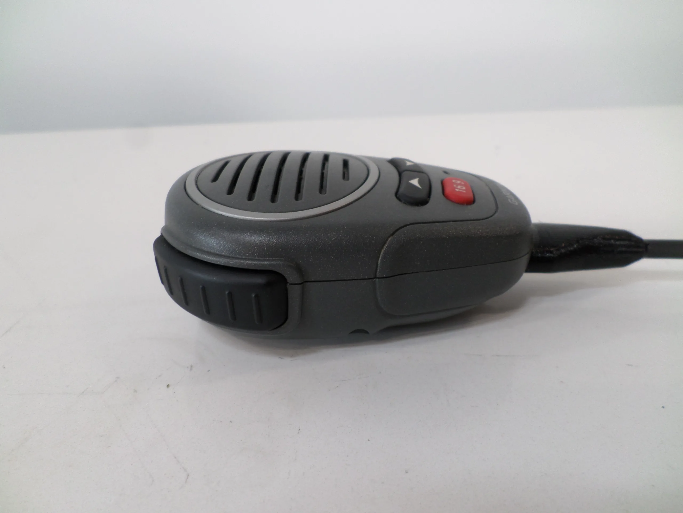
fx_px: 493
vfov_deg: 54.9
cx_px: 342
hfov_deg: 69.4
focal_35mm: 25
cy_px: 256
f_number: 2.5
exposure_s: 1/45
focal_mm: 4.5
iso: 80
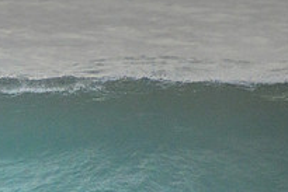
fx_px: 12440
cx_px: -203
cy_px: 214
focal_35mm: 1554
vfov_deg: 0.9
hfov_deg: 1.3
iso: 1400
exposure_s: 1/2000
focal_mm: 400
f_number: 5.6
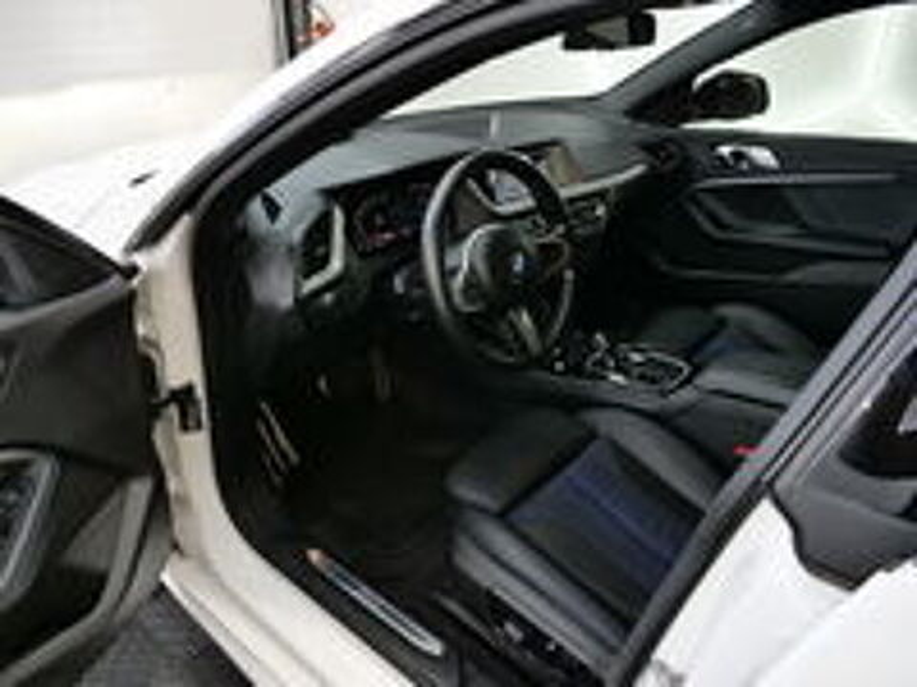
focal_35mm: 24
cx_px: 458
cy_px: 344
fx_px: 636
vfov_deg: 56.8
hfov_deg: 71.6
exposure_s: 1/60
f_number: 3.3
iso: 800
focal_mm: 12
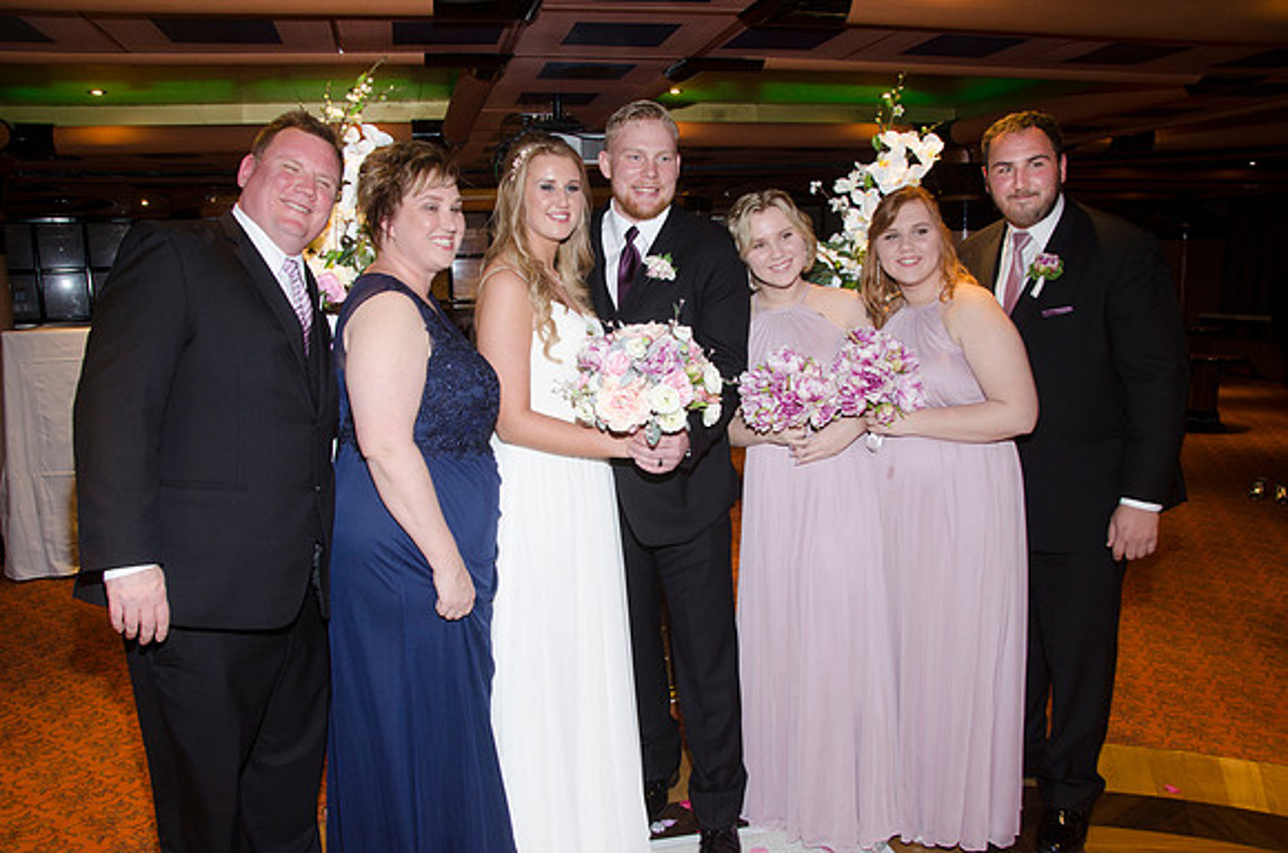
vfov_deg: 47.7
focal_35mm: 27
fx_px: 964
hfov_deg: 67.5
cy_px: 426
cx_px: 644
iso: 400
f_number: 5.6
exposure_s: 1/60
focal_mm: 18
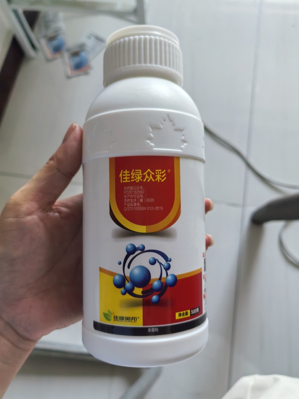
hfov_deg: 51.3
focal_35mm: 27
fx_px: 311
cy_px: 200
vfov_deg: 65.3
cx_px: 150
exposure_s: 1/49.7
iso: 200
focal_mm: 5.52
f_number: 1.9
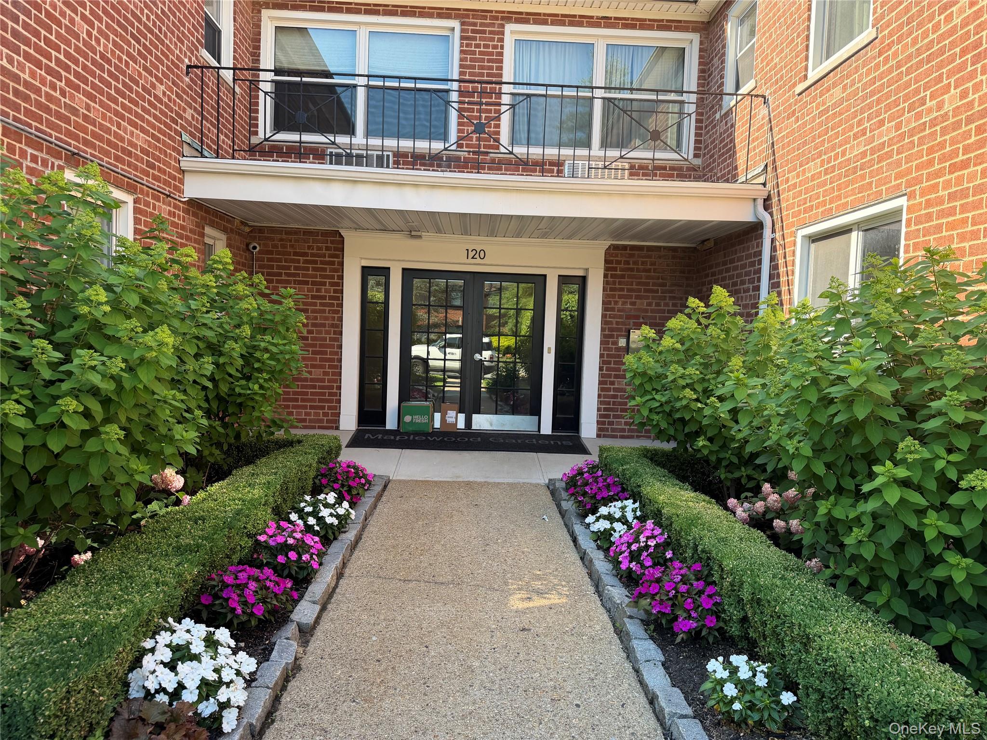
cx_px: 494
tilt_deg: -3.4
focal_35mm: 24
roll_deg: -1.2
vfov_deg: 56.8
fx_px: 684
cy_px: 370
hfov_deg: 71.6
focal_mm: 6.76
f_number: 1.78
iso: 100
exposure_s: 1/535
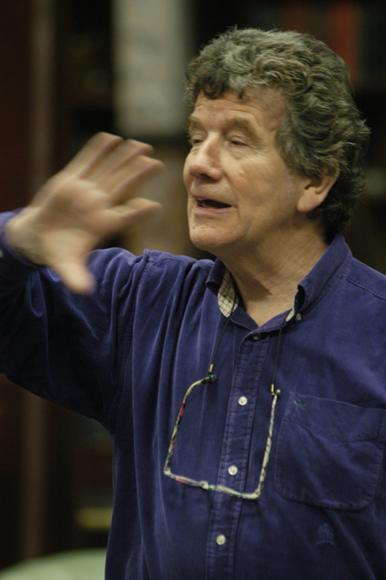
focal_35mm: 278
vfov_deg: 7.4
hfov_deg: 4.9
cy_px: 290
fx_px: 4472
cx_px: 193
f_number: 2.8
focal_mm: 185
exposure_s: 1/80
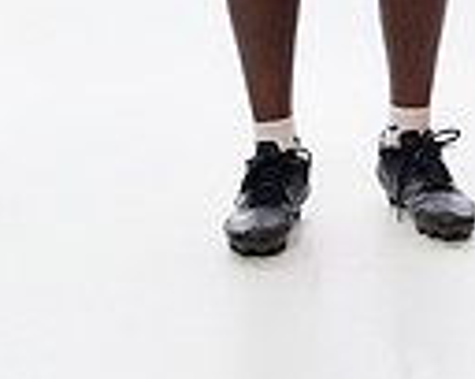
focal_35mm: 211
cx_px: 315
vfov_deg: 7.0
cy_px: -427
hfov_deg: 9.2
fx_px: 2962
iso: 640
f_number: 5.6
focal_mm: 64
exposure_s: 1/250
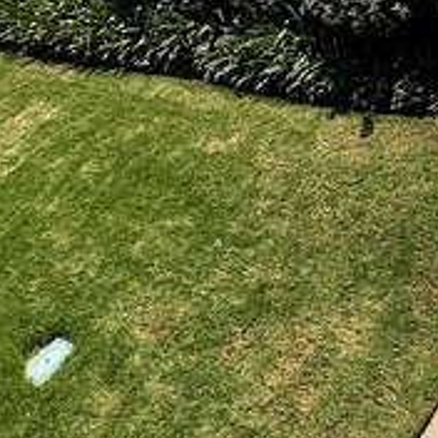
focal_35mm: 72
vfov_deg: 22.6
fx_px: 1031
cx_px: 231
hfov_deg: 24.0
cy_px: -42
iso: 40
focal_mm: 2.22
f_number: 2.2
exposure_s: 1/2212
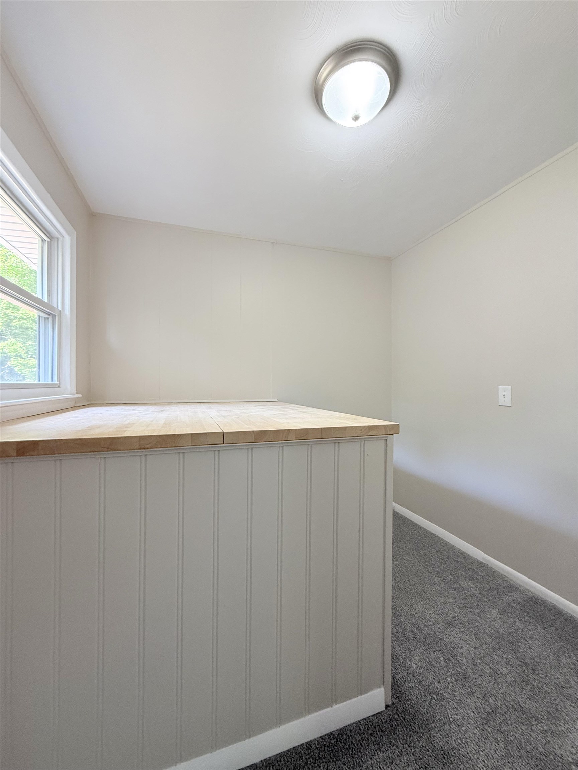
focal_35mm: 14
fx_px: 312
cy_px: 385
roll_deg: -0.3
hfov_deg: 85.7
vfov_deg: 102.1
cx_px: 289
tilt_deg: +0.6
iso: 320
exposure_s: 1/120
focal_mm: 2.22
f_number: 2.2
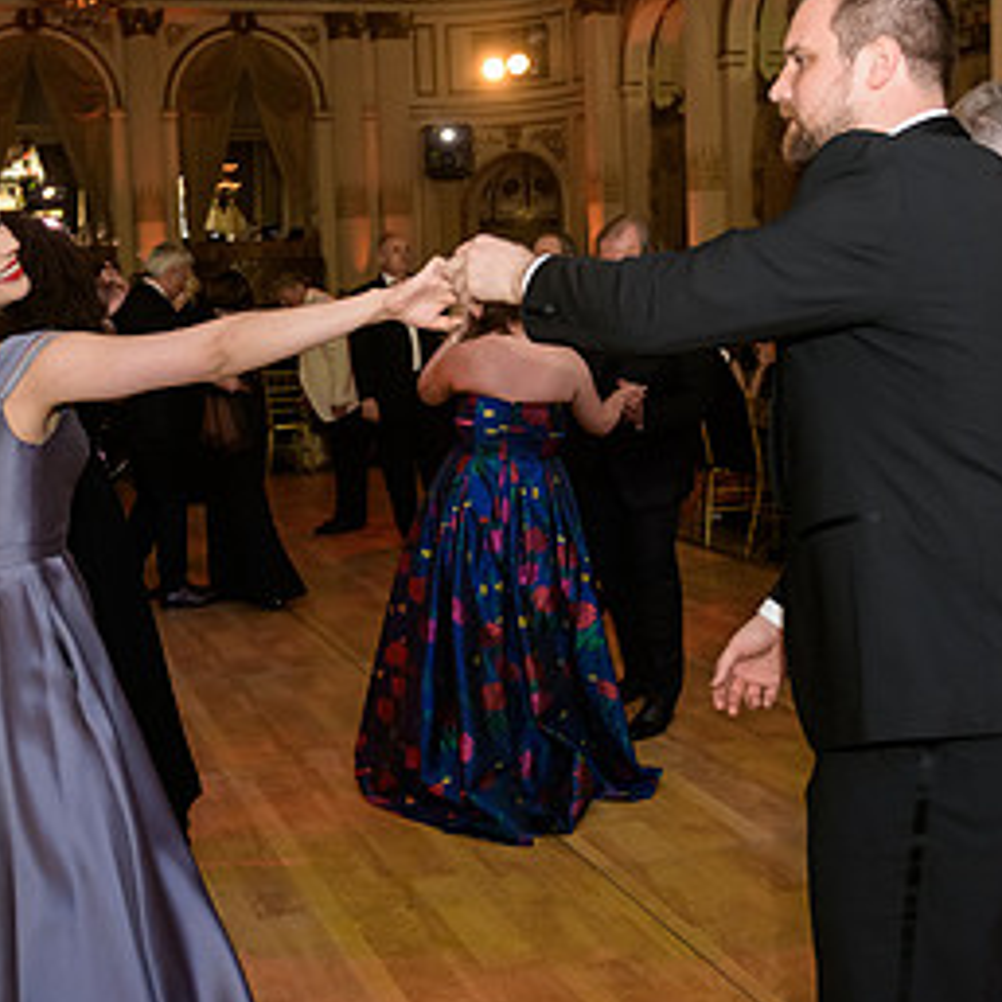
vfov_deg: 36.6
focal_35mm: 46
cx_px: 456
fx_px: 1506
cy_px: 372
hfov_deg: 36.8
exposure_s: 1/100
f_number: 3.2
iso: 1600
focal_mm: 24
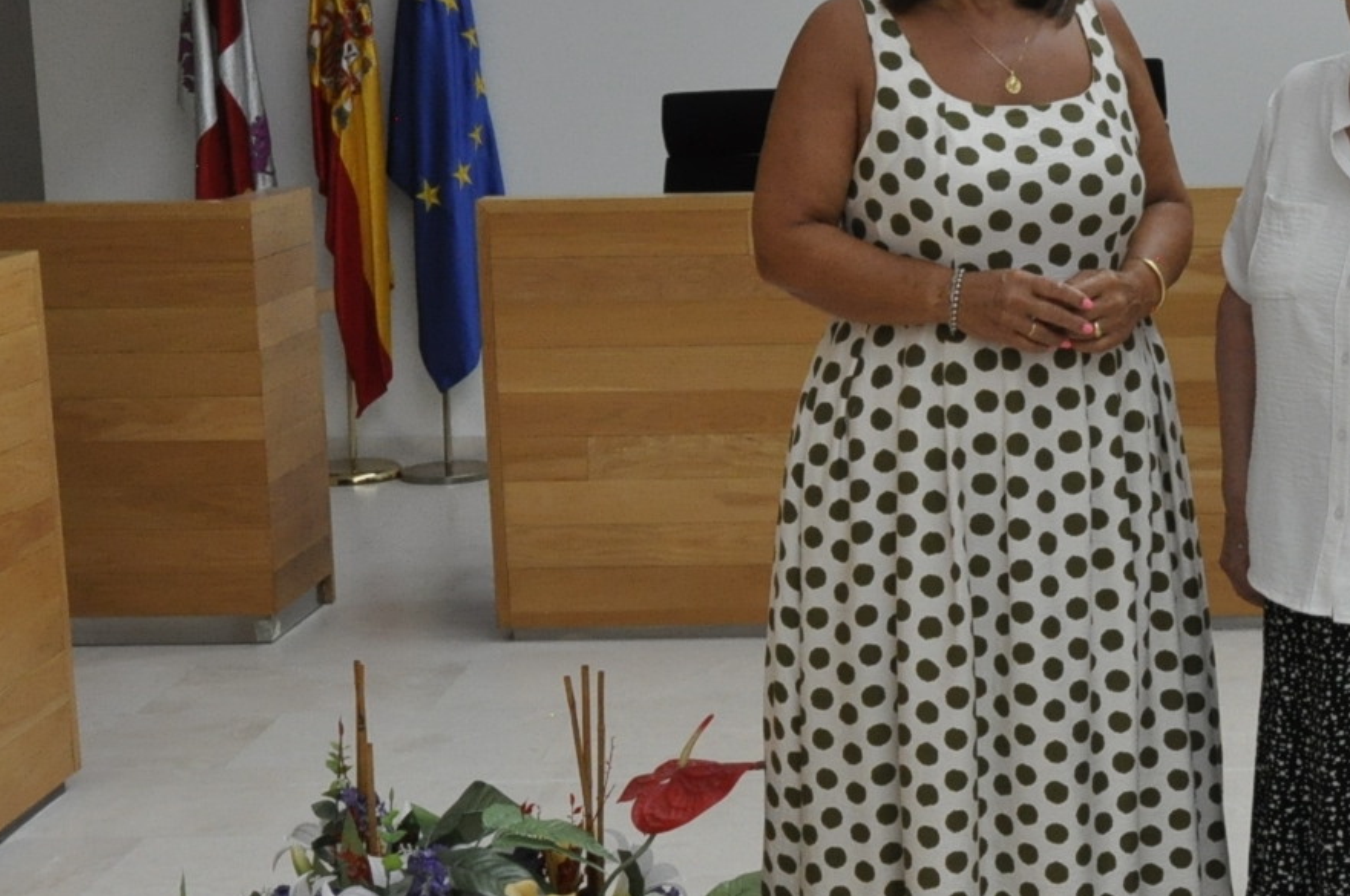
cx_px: 1091
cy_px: 415
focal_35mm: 73
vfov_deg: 18.6
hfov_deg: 27.2
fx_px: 2734
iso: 1250
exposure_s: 1/250
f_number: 8
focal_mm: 20
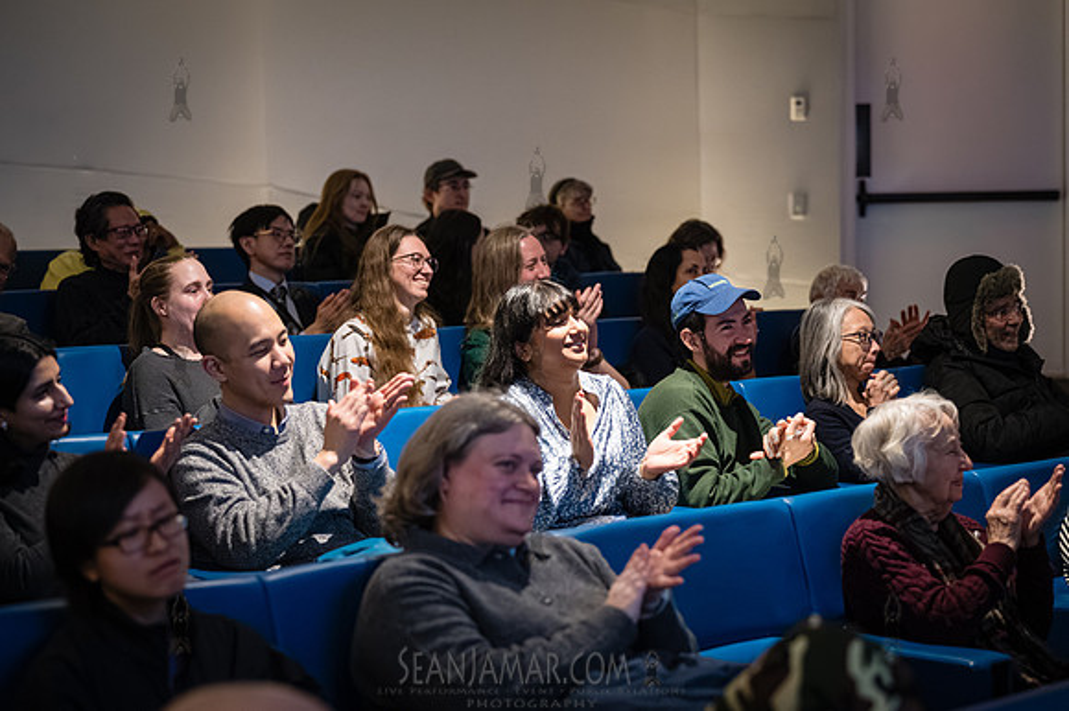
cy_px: 356
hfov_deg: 29.3
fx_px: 2048
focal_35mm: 69
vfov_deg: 19.7
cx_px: 534
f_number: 2.8
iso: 8000
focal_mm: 69
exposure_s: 1/200
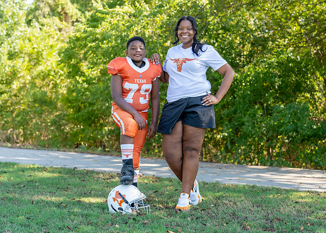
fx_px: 575
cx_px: 170
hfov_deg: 31.6
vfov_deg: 22.9
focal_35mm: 62
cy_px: 106
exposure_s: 1/400
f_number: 2.8
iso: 125
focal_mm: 50
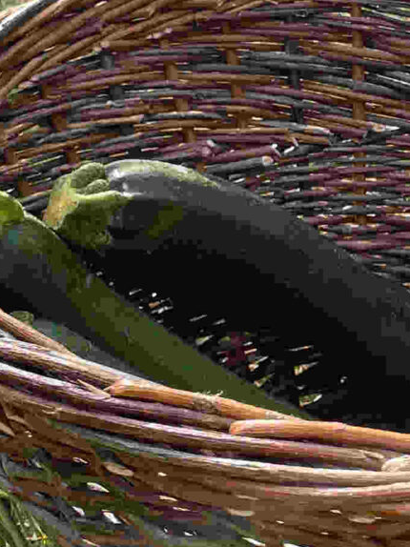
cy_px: 152
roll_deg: +3.0
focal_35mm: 116
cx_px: 391
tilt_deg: -25.5
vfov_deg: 16.9
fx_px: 1833
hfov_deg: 12.6
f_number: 1.6
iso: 32
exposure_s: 1/764
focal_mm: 4.2
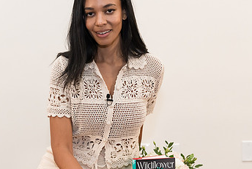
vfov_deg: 17.7
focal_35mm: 77
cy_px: 108
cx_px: 115
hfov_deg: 26.3
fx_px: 539
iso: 3200
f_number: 4.5
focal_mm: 45.7
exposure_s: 1/125
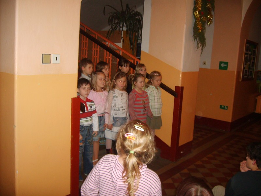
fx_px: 264
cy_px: 98
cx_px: 130
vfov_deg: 40.7
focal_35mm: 35
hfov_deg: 52.6
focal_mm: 5.8
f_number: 2.8
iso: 133
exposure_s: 1/45
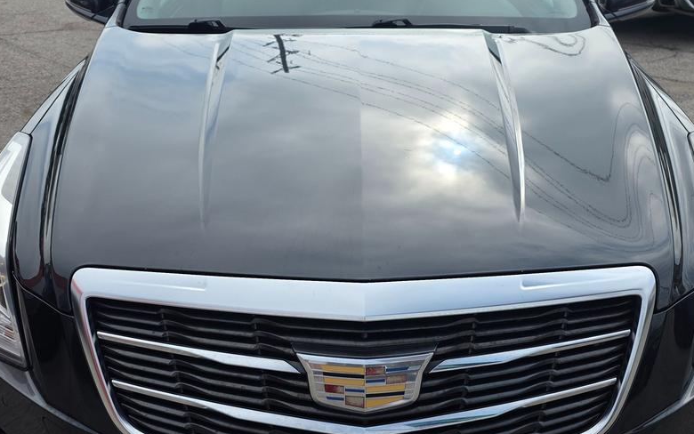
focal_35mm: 40
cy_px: 251
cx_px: 361
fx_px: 757
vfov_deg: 32.0
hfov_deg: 49.3
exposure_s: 1/4650
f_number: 1.7
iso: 80
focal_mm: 6.3
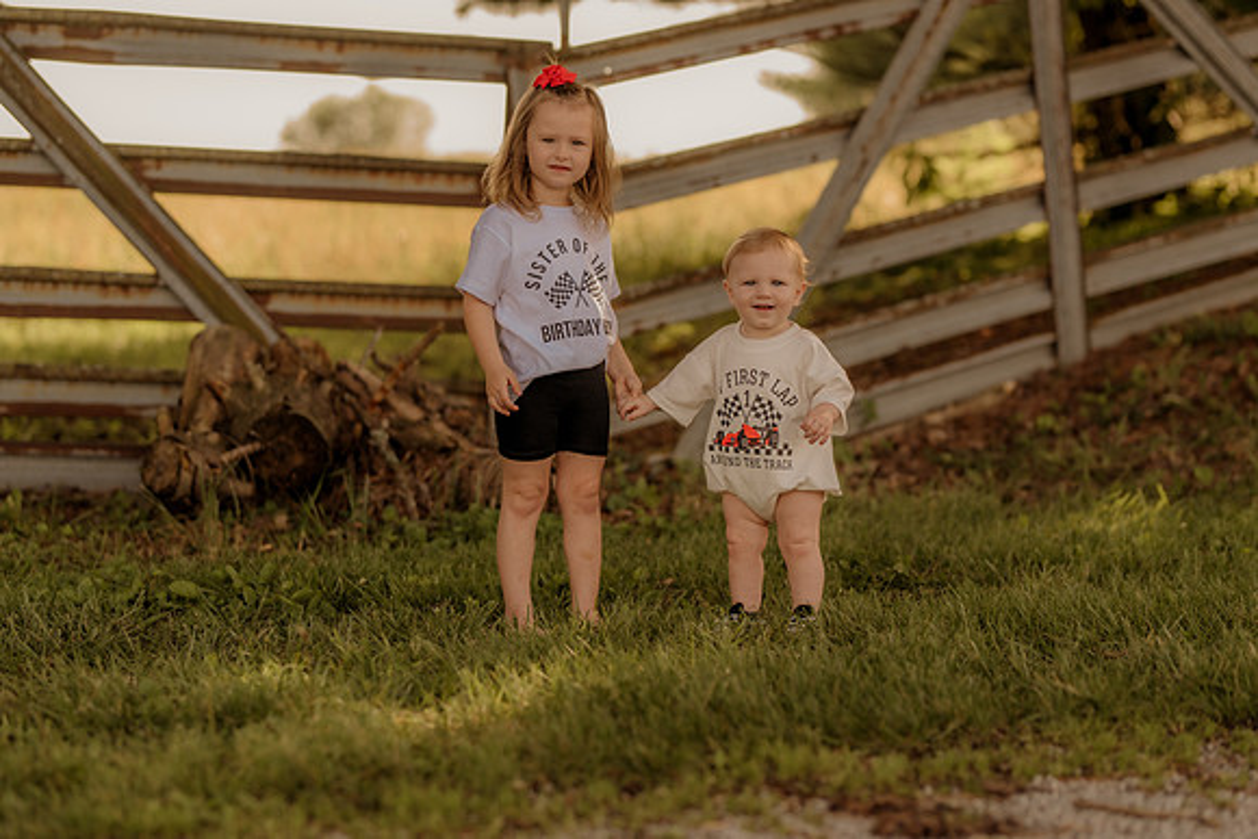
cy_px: 420
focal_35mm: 85
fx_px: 2971
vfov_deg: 16.1
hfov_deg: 23.9
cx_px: 629
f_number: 2
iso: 250
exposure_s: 1/1250
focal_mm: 85
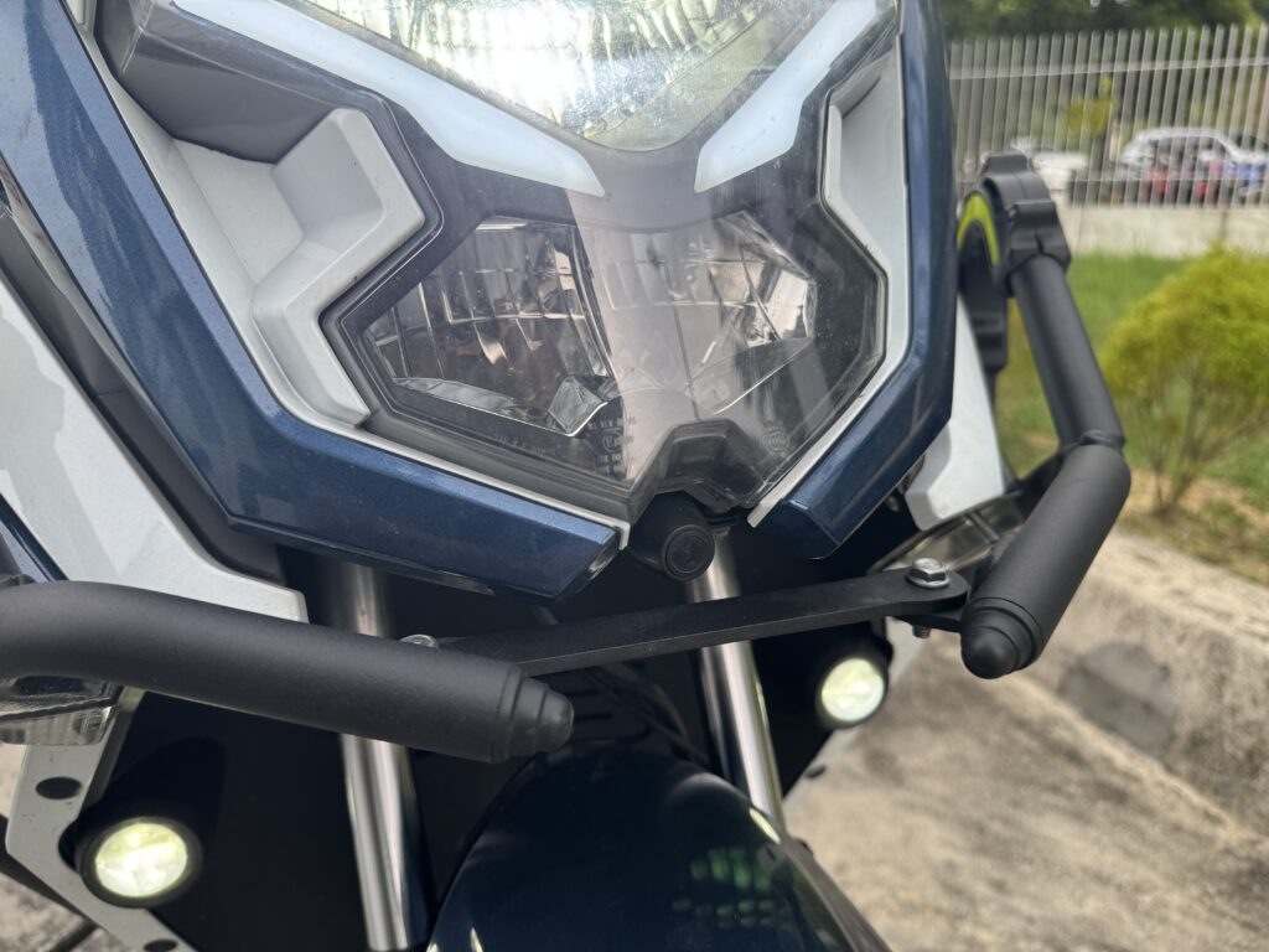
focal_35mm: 24
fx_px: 880
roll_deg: +2.0
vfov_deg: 56.8
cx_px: 634
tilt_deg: -16.4
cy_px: 476
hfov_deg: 71.6
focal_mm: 6.76
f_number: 1.78
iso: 80
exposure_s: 1/792
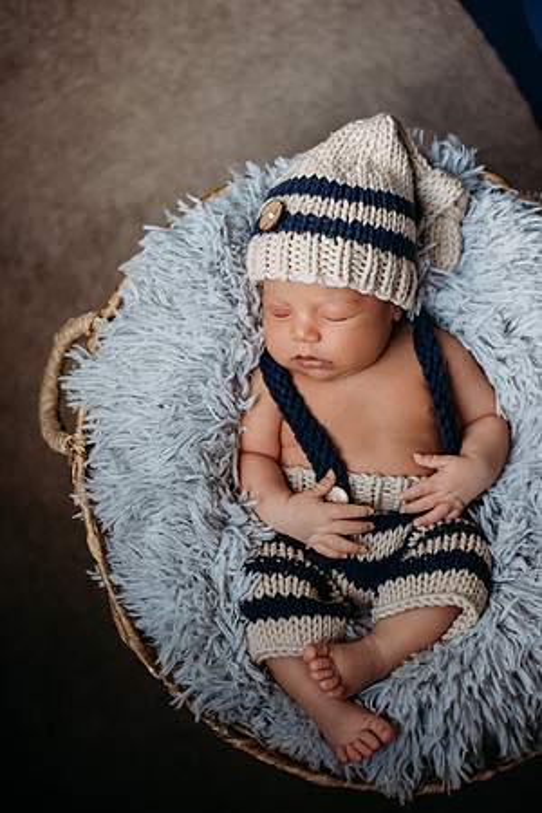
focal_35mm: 50
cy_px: 406
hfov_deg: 27.0
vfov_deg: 39.6
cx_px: 271
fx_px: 1129
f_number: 2
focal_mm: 50
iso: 1600
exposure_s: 1/1250
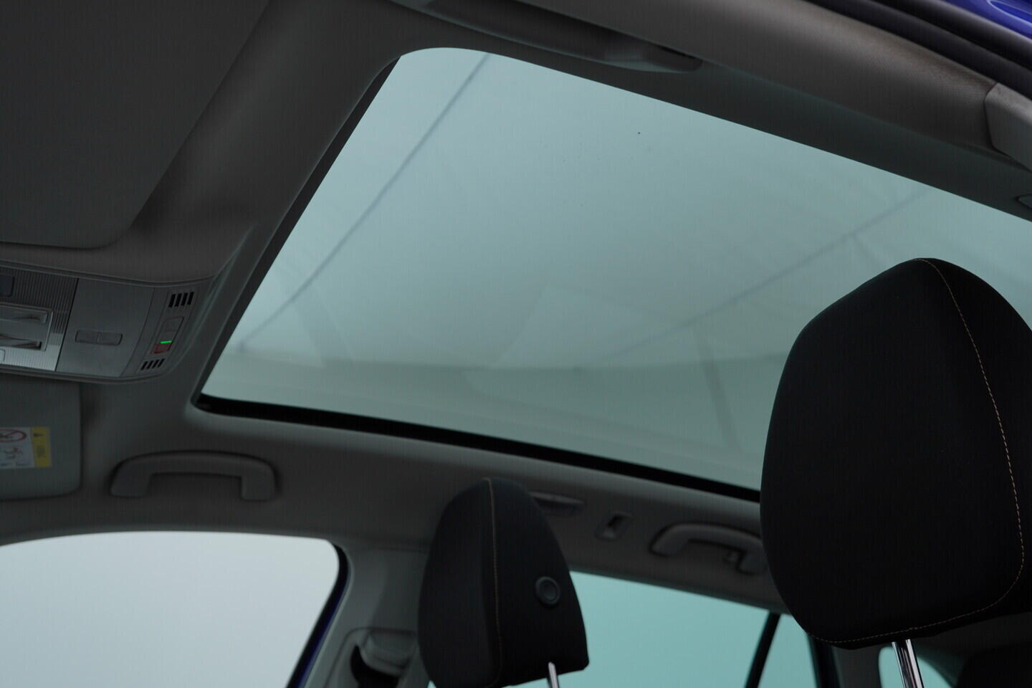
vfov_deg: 36.9
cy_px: 344
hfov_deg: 53.1
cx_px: 516
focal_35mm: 36
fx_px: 1032
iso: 125
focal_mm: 24
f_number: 4.5
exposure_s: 1/100
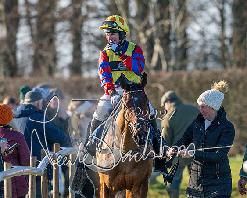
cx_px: 124
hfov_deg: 2.7
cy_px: 91
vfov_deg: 2.1
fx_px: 5322
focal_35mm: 728
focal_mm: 400
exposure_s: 1/1250
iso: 400
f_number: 5
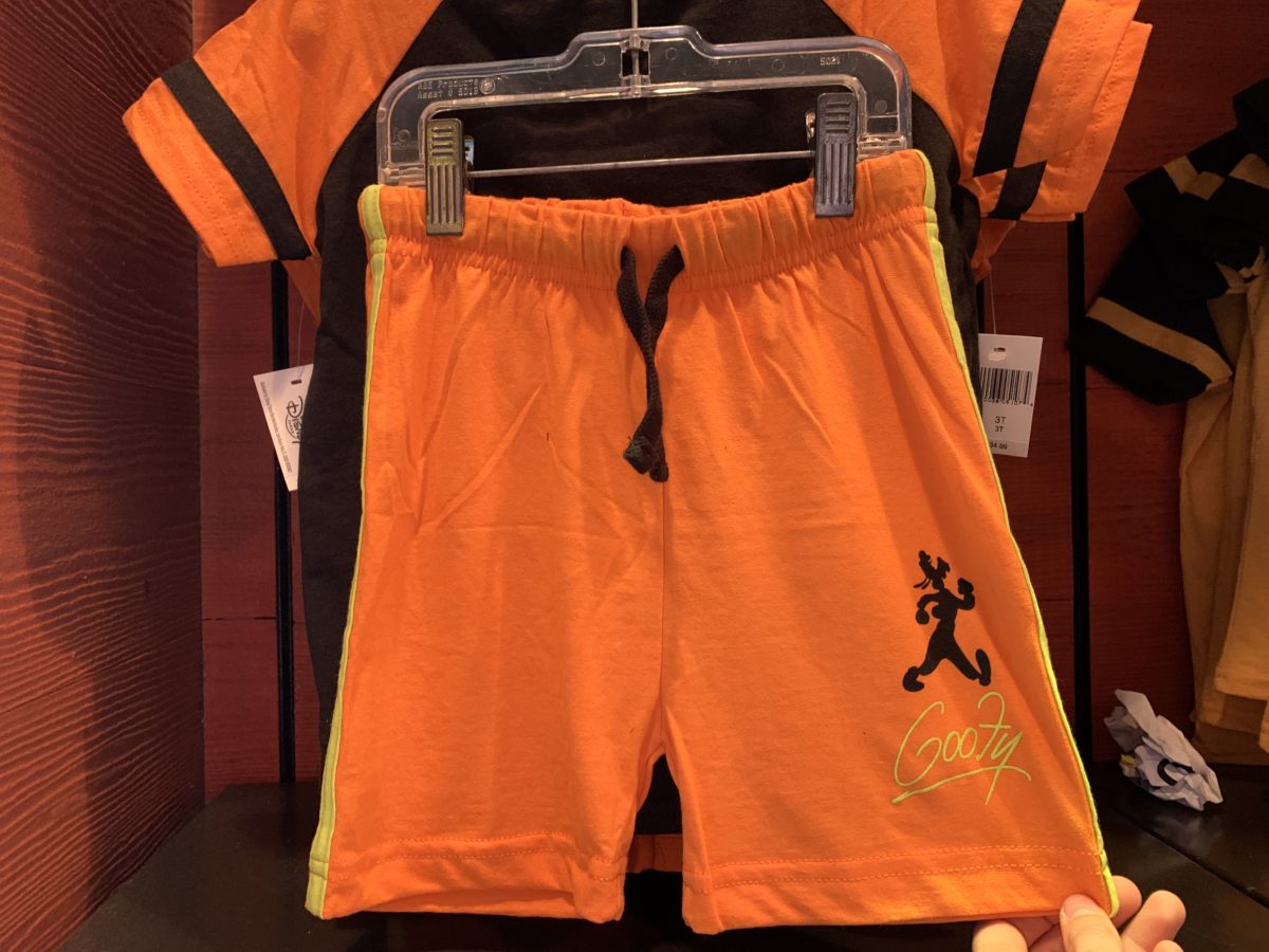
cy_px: 476
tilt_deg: -1.4
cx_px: 634
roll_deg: +0.3
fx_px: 953
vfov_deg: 53.1
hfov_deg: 67.3
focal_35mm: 26
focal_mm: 4.25
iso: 400
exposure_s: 1/30
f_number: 1.8
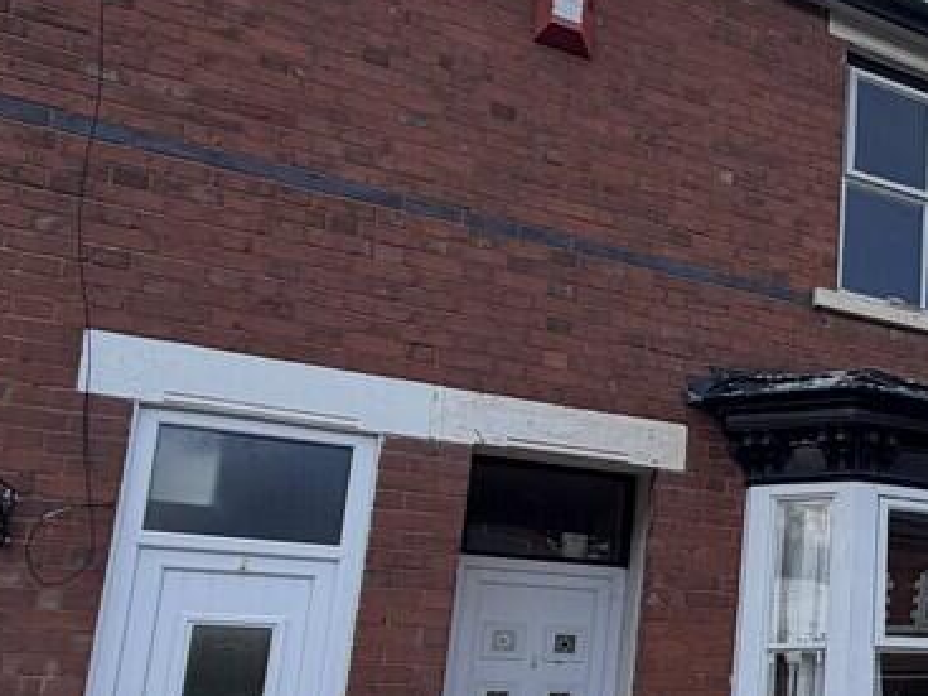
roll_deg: +0.7
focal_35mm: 39
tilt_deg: +9.9
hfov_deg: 34.6
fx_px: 1046
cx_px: 1193
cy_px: 570
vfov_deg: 35.5
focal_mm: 2.22
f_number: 2.2
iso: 32
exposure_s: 1/770
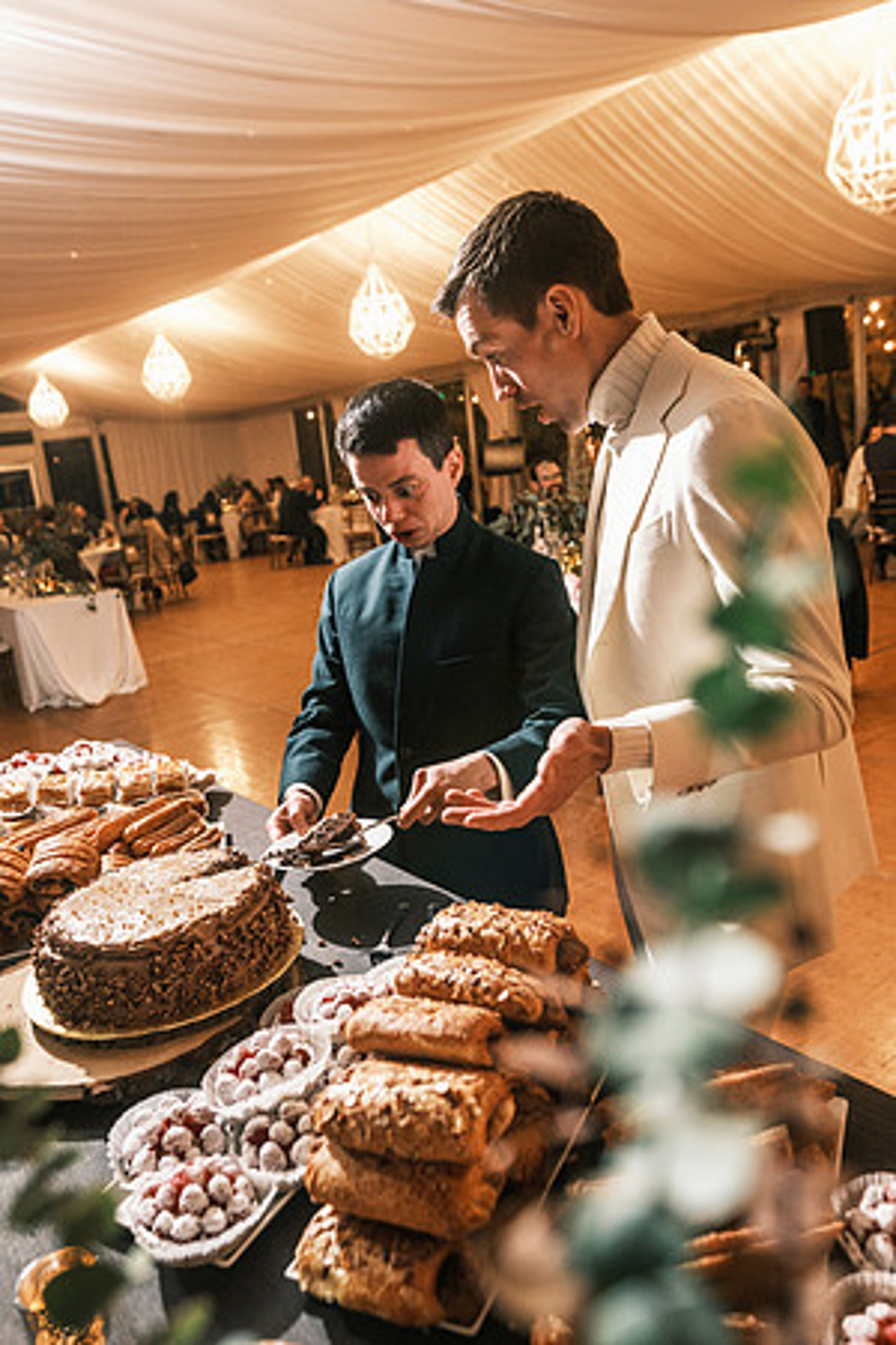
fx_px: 1008
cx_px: 448
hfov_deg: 47.9
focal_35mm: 27
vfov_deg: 67.4
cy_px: 672
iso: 1600
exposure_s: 1/60
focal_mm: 18
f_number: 2.8
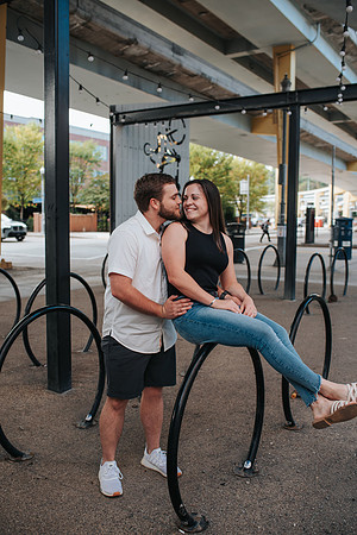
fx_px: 521
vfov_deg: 54.4
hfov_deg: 37.9
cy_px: 268
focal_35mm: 35
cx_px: 178
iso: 280
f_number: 3.2
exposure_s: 1/250
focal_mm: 35
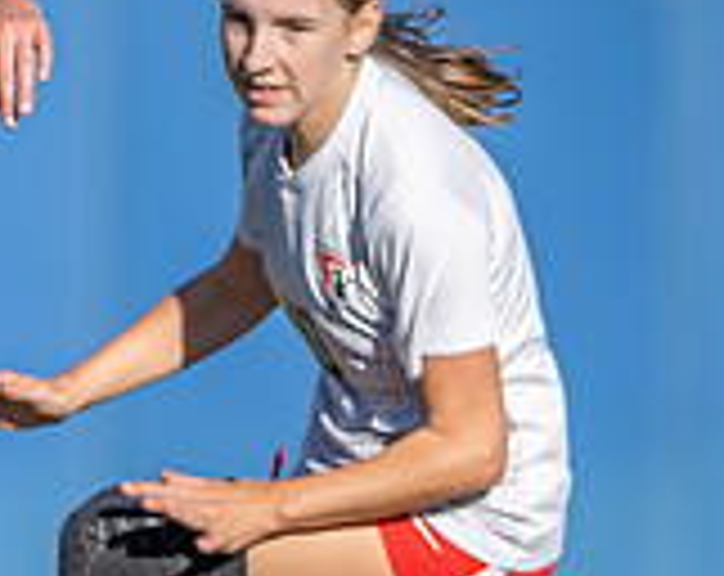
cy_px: 415
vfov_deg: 0.7
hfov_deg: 0.9
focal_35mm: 2212
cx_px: -696
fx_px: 47283
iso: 64
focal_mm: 400
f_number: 3.2
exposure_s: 1/1000
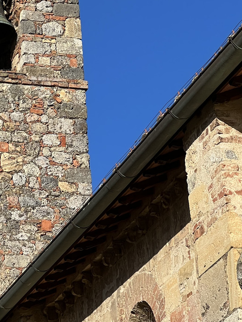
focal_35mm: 177
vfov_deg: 11.2
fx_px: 1650
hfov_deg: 8.3
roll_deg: +2.3
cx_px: -13
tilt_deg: +25.4
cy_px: 125
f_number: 2.8
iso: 32
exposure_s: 1/809
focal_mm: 9
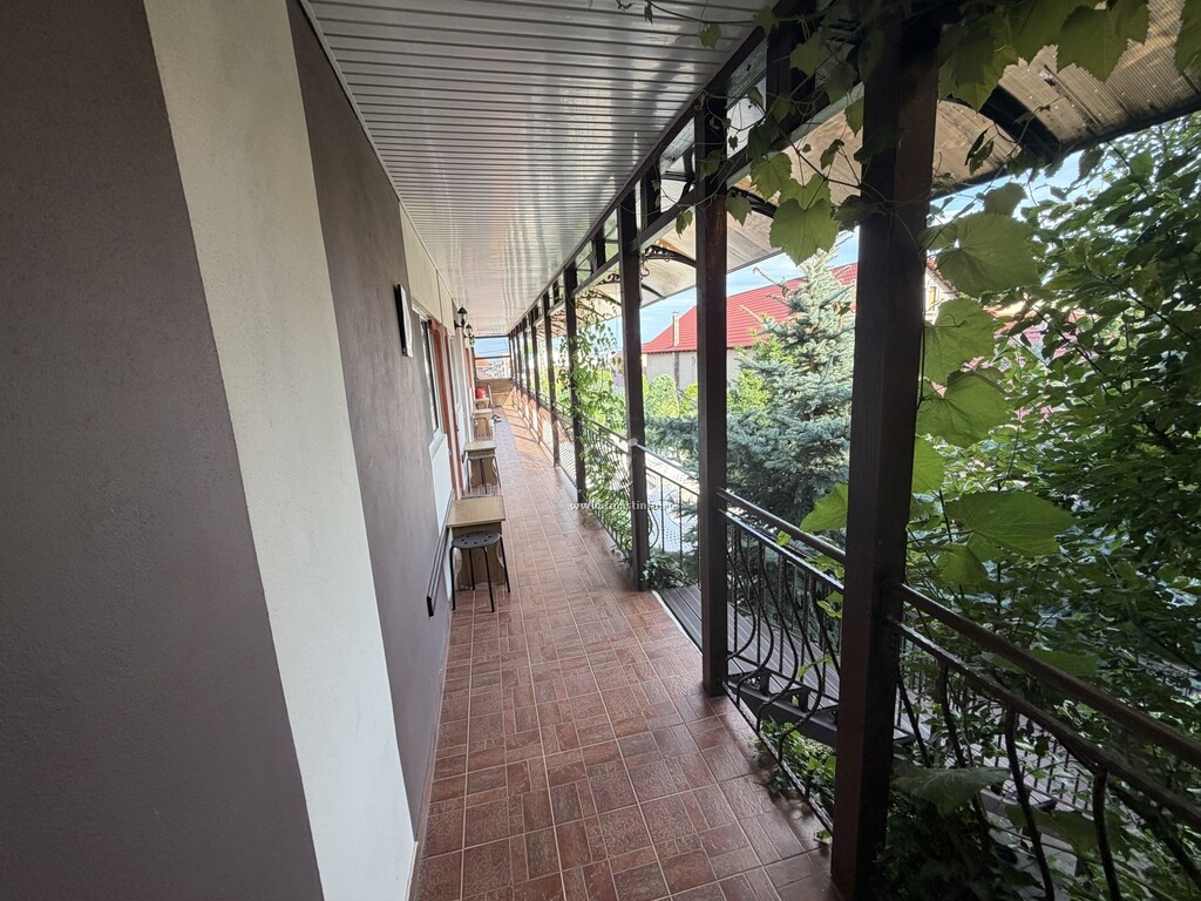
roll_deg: +2.7
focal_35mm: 14
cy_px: 450
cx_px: 600
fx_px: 486
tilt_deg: -10.6
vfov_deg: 85.7
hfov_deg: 102.1
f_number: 2.2
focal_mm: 2.22
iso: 64
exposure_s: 1/121
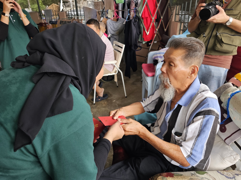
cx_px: 120
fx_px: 160
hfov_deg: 73.9
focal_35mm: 23
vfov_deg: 58.9
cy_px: 90
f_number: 1.7
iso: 100
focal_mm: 6.3
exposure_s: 1/180
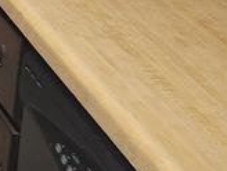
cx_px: -403
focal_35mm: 144
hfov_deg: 10.6
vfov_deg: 9.4
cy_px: -202
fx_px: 944
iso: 500
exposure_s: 1/120
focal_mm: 5.4
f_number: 1.8
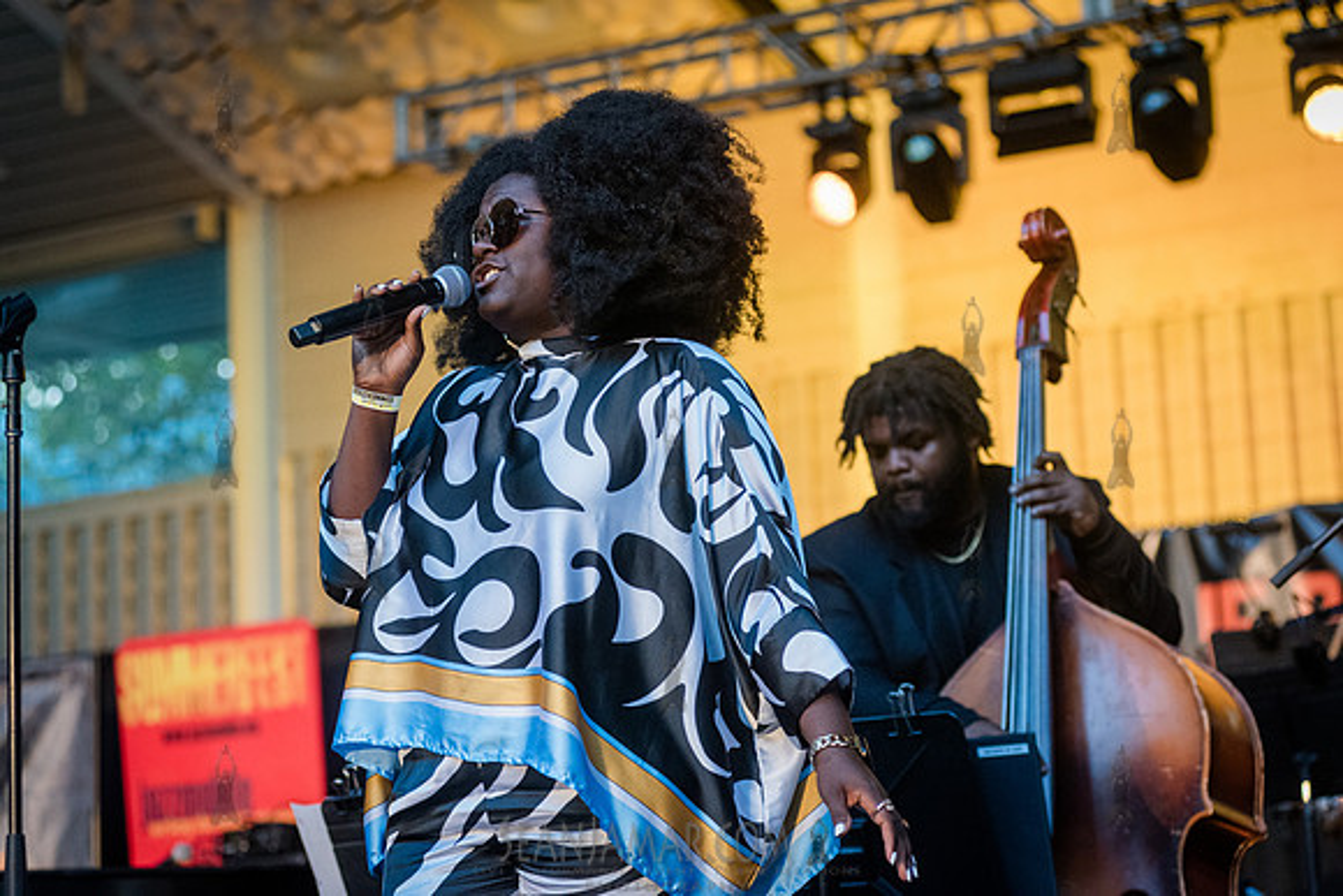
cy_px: 448
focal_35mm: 86
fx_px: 3209
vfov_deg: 15.9
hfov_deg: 23.6
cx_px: 672
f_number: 3.5
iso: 4000
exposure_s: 1/800
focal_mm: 86
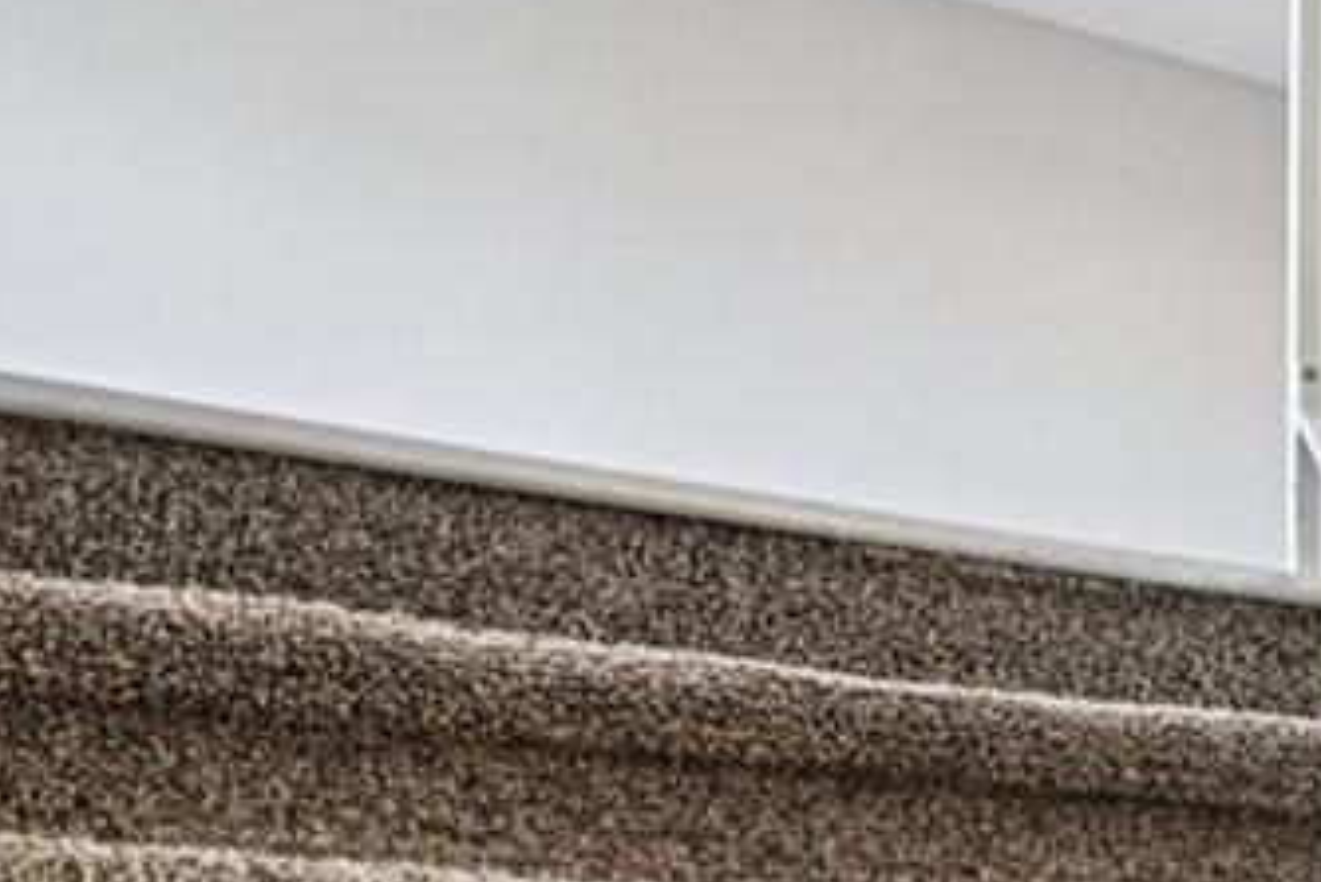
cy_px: 1103
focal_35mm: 67
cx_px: 2638
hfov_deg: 18.8
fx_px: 2459
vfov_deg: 19.0
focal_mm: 14
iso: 400
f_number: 11
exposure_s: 1/5
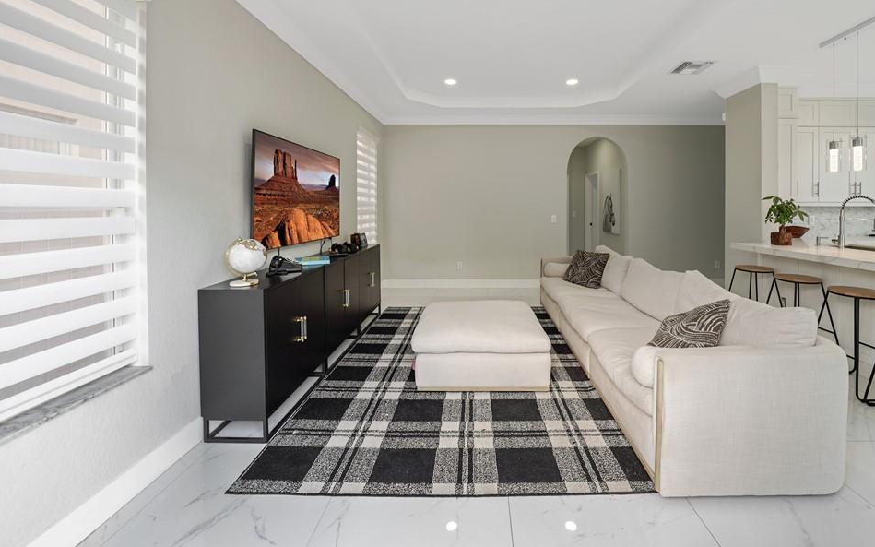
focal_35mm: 14
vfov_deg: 77.7
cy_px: 217
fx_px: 334
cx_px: 469
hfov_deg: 105.1
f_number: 9
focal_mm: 12
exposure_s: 1/15
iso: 200
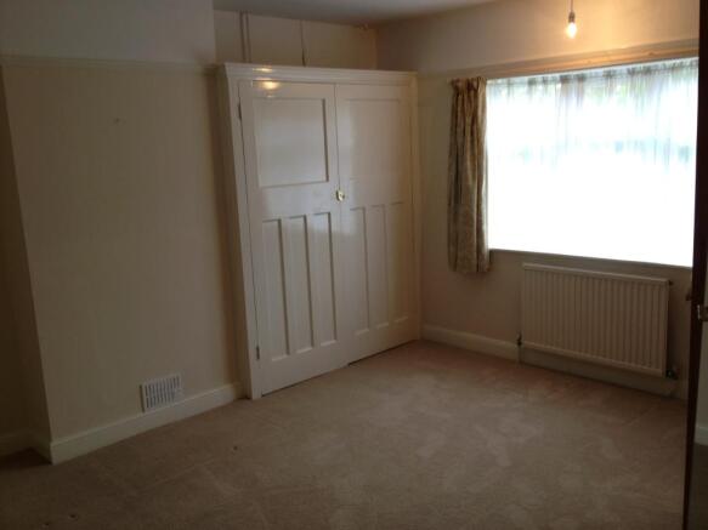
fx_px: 716
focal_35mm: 35
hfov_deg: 52.6
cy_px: 265
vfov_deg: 40.7
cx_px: 354
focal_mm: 4.28
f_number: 2.4
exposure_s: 1/20
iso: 64
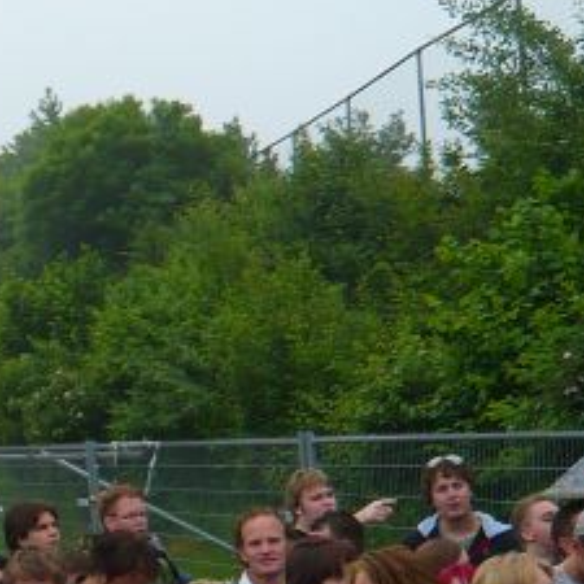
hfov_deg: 18.4
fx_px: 1680
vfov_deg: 19.7
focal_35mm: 88
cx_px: -164
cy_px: 397
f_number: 2.8
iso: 100
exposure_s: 1/80
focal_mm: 4.6
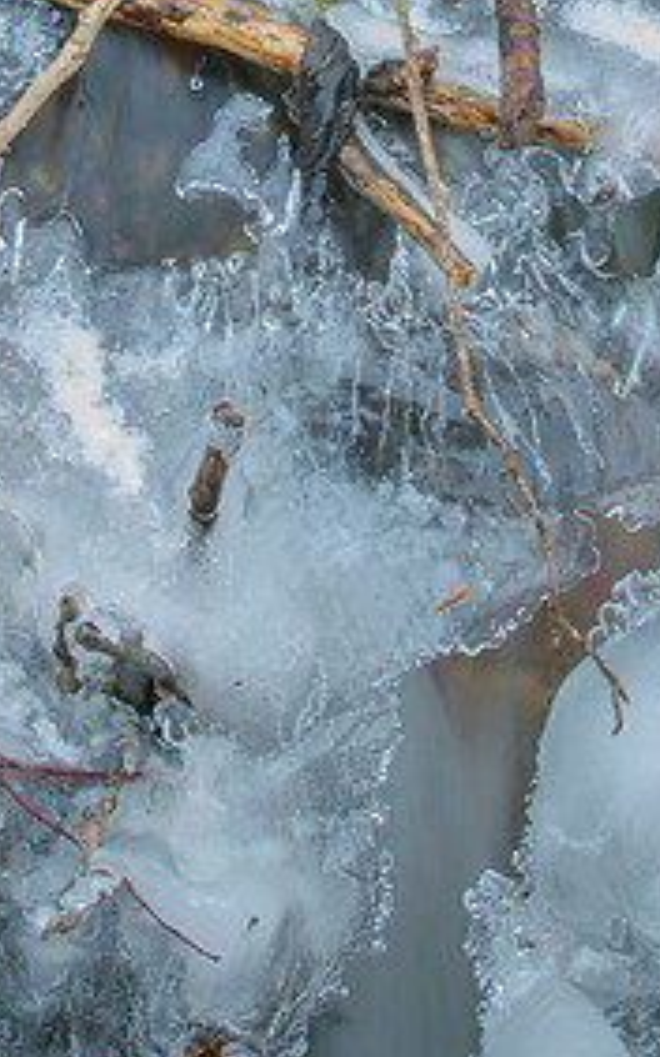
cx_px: 273
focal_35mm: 123
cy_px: -173
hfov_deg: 10.6
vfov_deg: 16.4
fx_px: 3543
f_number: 18
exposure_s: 1/2
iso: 100
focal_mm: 18
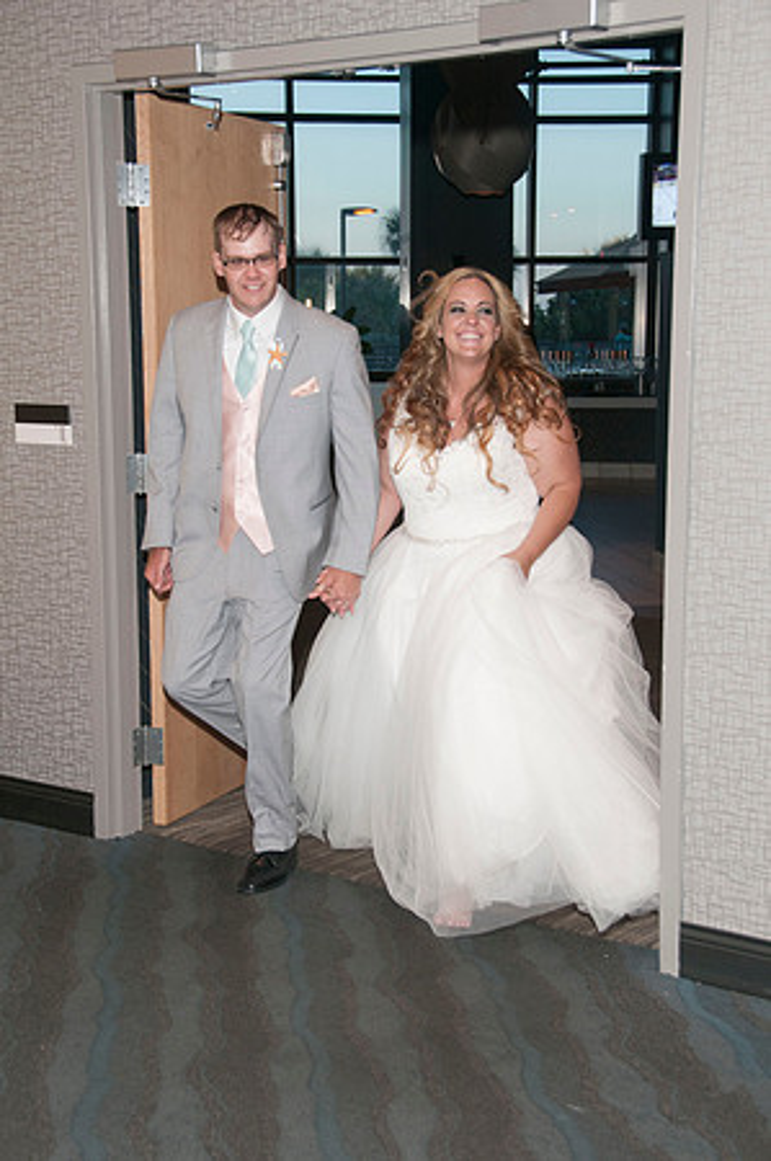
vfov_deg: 36.9
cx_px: 386
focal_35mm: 54
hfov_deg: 25.0
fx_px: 1739
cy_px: 580
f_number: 5.6
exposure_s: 1/60
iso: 400
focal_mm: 36
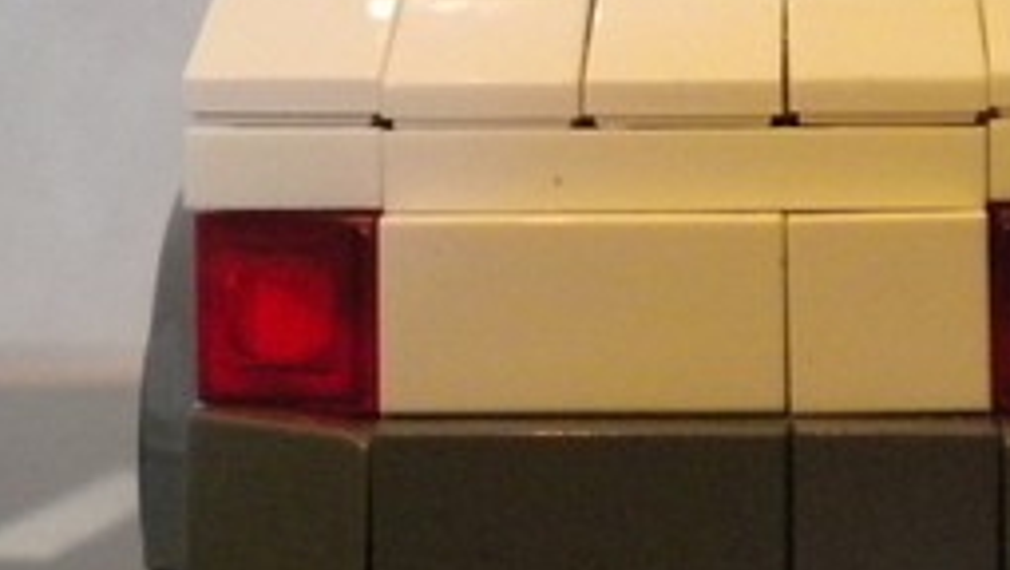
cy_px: 103
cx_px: 753
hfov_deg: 19.0
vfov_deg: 10.8
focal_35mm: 112
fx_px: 3002
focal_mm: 7.4
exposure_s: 1/31.5
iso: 800
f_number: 3.5
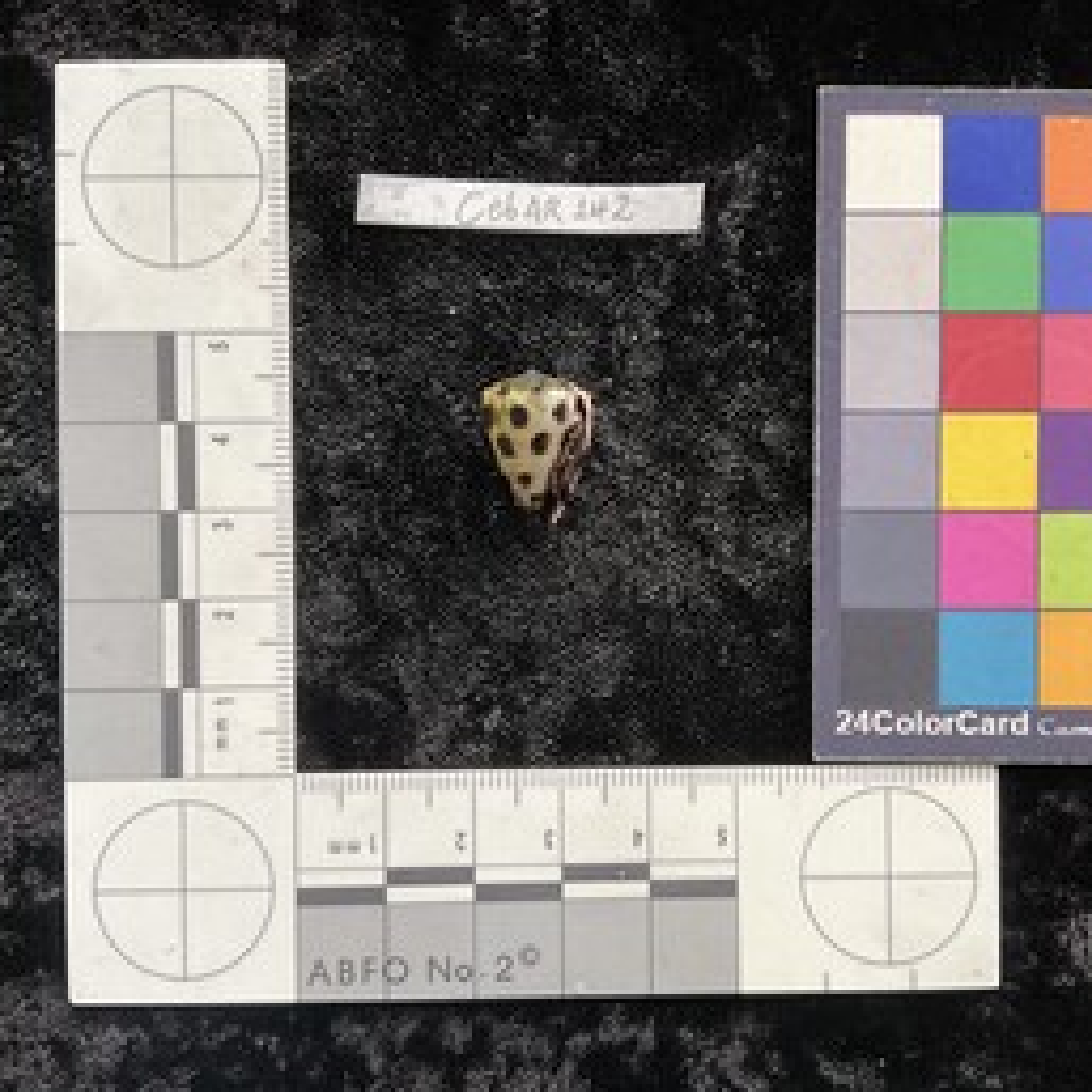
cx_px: 608
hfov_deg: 47.1
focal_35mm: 35
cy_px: 542
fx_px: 1249
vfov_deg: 47.2
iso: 160
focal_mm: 3
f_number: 1.8
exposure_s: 1/60
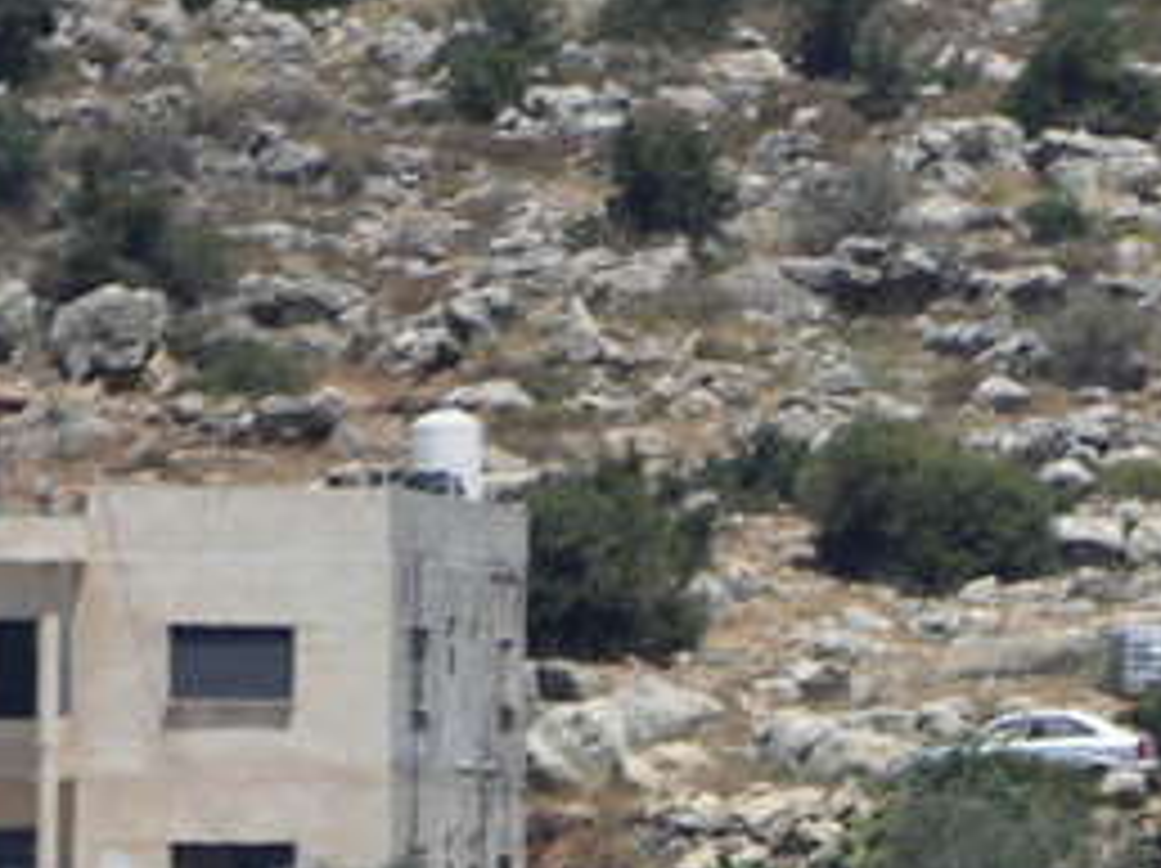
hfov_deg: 1.1
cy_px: 268
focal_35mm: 1736
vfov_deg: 0.9
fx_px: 58170
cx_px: 2290
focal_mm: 291
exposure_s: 1/1000
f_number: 5.6
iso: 100
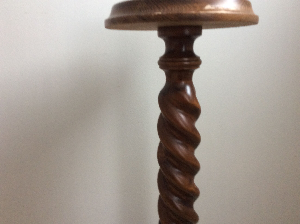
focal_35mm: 32
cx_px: 150
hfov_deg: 56.9
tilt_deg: -14.0
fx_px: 277
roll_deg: +3.6
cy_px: 112
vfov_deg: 44.1
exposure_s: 1/25
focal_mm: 3.3
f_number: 2.4
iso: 100
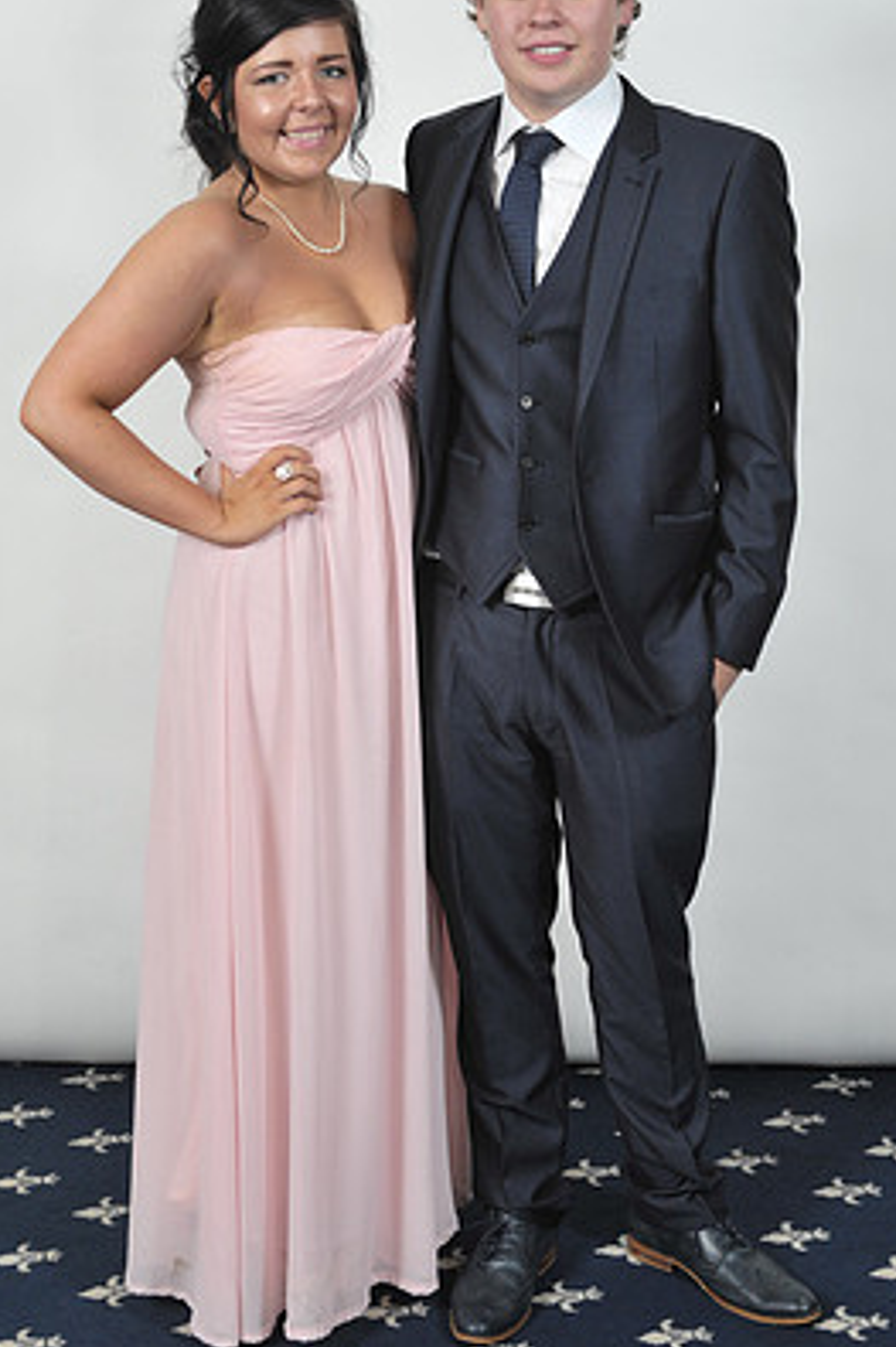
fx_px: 2466
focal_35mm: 66
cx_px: 426
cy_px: 631
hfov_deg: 20.6
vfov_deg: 30.5
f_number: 7.1
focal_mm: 45
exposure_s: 1/160
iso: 1000
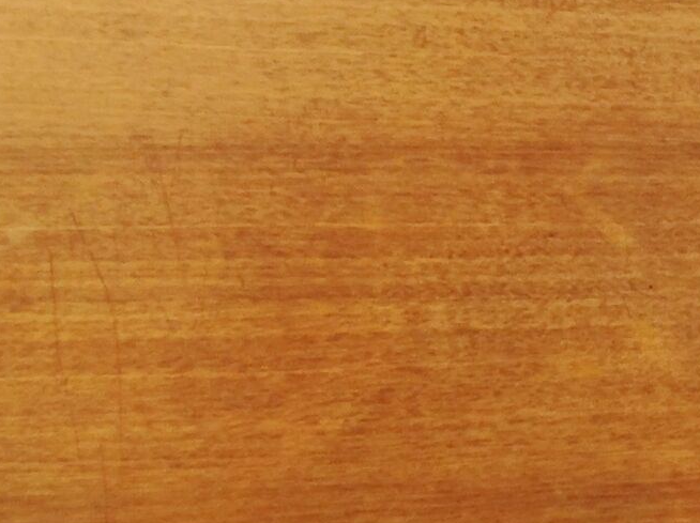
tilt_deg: -52.2
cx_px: 808
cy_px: 239
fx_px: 2161
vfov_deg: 13.8
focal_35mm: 107
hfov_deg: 17.6
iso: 50
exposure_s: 1/17
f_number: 2.4
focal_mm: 4.28
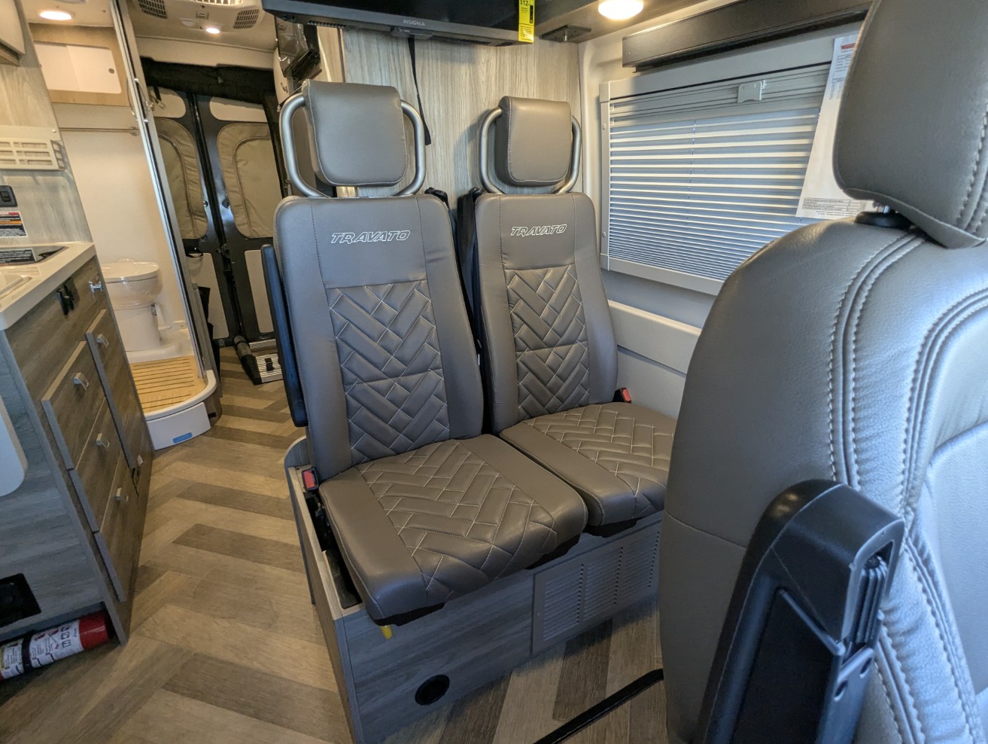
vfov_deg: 74.8
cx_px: 508
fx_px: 486
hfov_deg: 90.9
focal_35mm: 17
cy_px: 381
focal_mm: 2.35
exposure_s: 1/103
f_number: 2.2
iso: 217
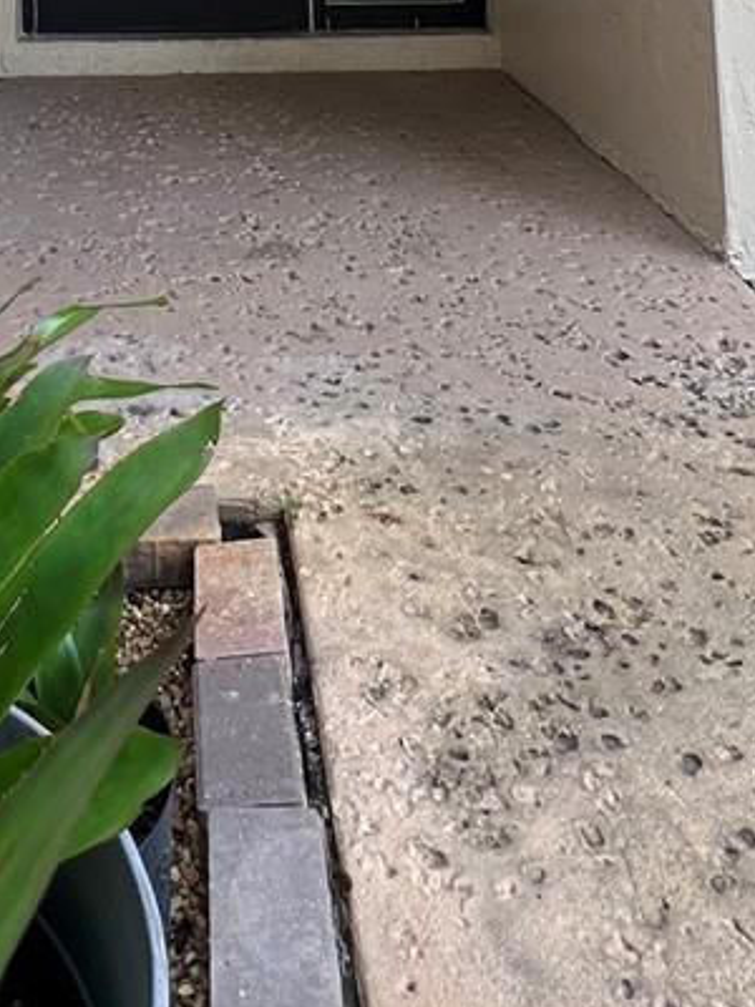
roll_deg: +1.3
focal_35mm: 39
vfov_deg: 33.5
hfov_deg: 35.3
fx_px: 1134
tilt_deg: +5.6
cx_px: 123
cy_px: -330
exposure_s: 1/99
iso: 32
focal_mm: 1.57
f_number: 1.8
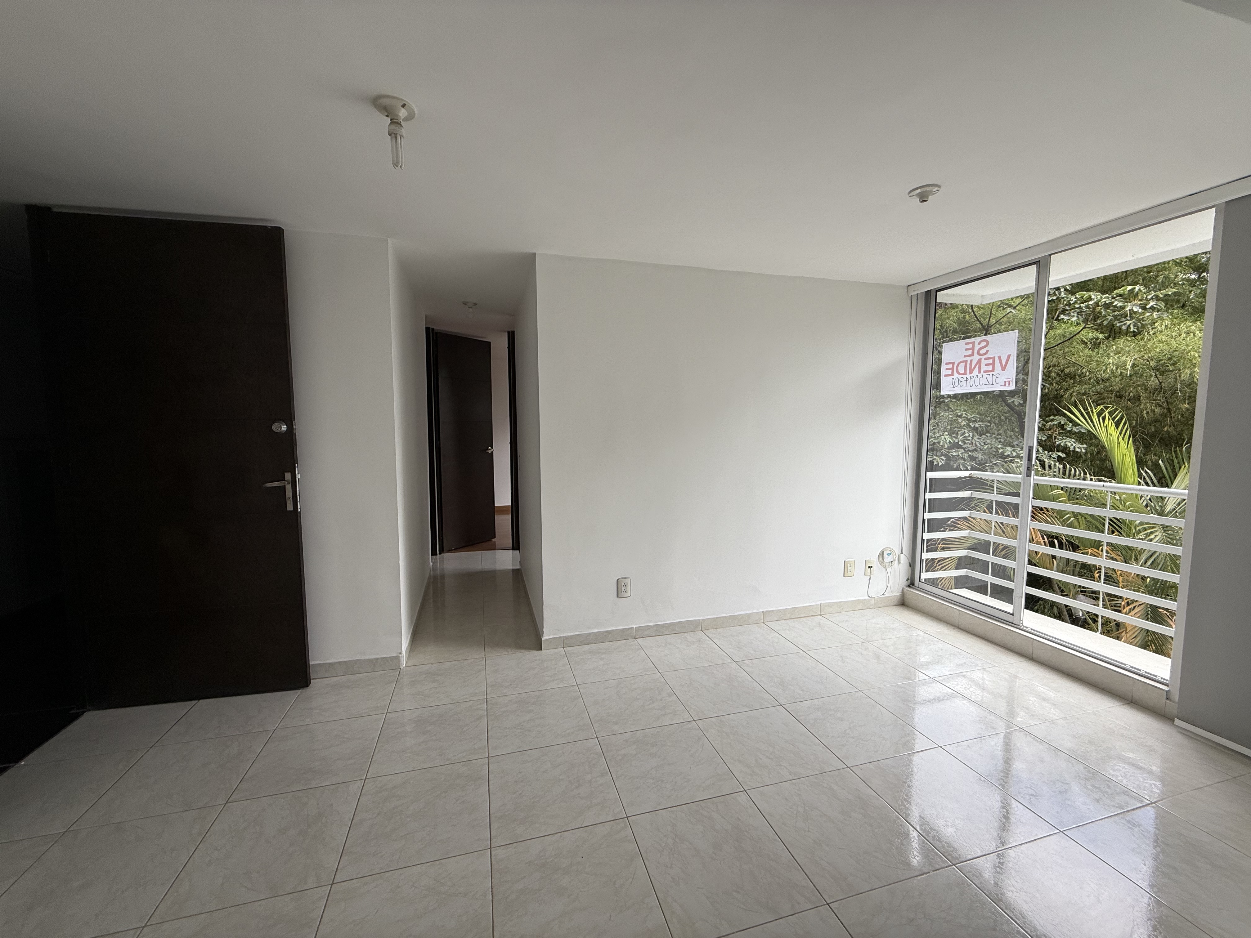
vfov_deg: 85.7
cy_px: 469
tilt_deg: -5.0
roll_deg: -0.1
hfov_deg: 102.1
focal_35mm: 14
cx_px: 626
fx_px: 506
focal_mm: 2.22
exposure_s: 1/281
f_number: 2.2
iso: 50
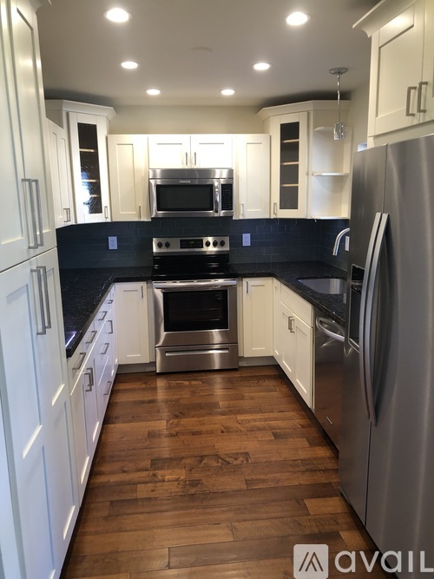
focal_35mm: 28
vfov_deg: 63.5
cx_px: 217
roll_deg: +0.9
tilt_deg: -11.3
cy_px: 290
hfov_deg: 49.7
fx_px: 468
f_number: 1.8
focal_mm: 3.99
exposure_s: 1/24
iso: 40
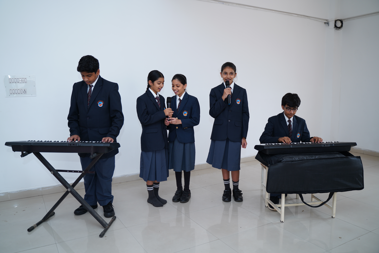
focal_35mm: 29
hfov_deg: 63.7
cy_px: 126
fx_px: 305
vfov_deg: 45.0
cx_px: 190
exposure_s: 1/160
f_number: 2.8
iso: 200
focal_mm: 29
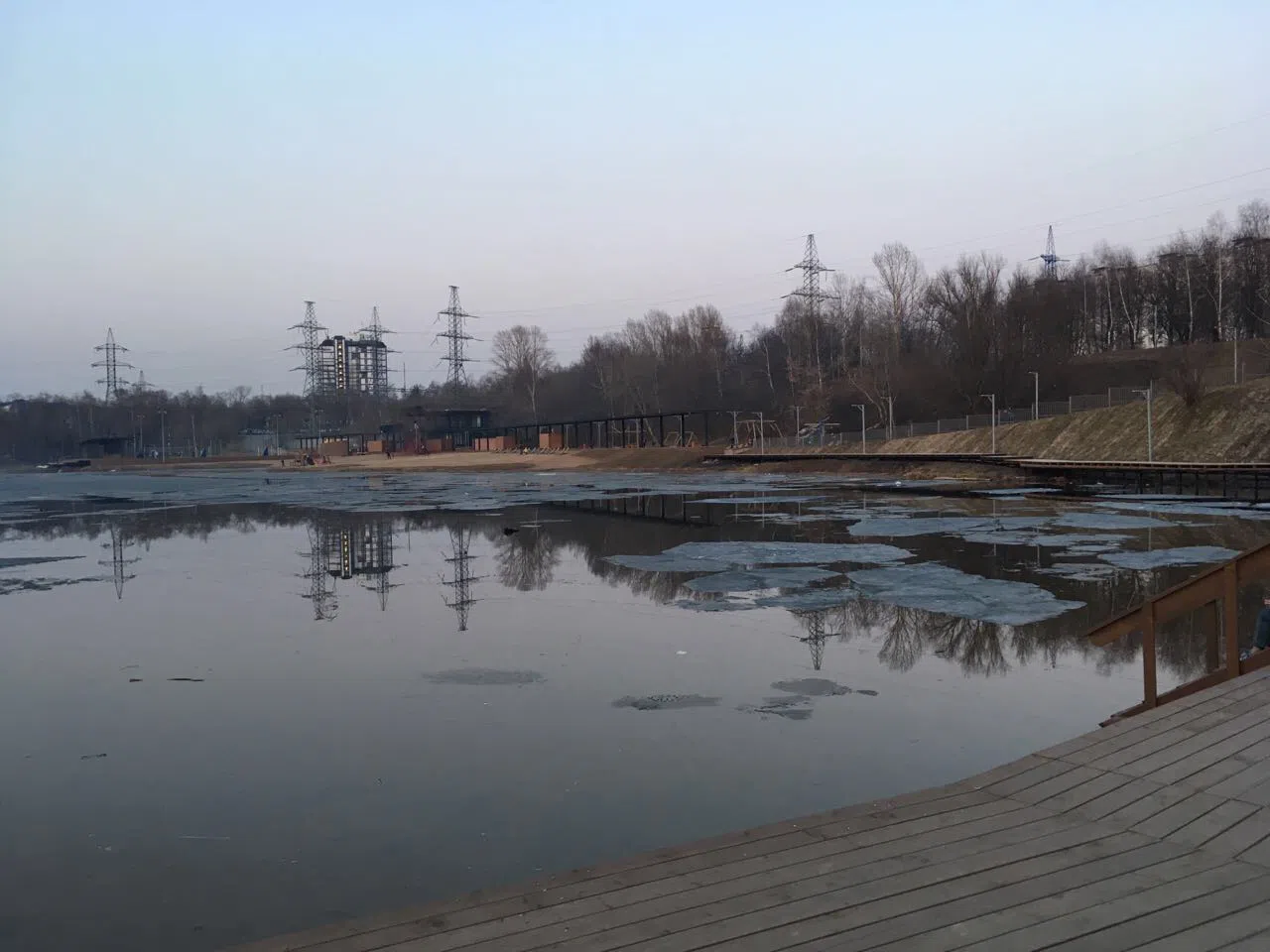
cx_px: 635
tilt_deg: -2.9
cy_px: 476
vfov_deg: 48.2
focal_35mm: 29
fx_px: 1064
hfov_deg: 61.7
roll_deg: +1.9
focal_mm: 4.15
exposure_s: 1/33
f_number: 2.2
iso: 80
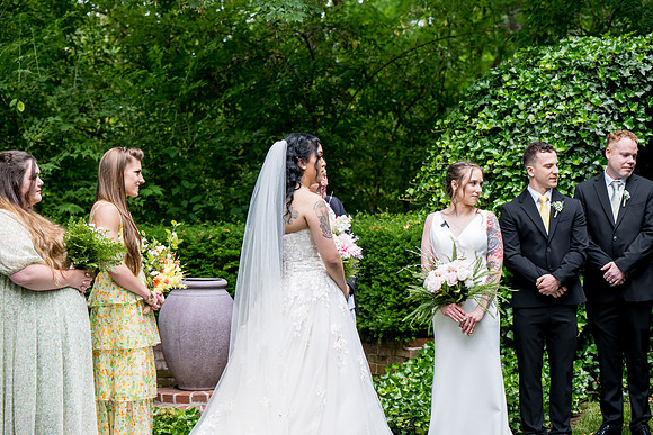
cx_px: 326
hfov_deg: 24.8
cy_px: 218
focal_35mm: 82
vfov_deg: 16.7
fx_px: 1488
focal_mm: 82
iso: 500
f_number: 4
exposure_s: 1/400
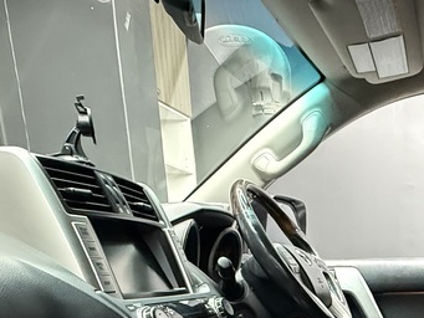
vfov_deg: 28.8
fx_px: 515
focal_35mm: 42
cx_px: 417
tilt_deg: -15.4
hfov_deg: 39.8
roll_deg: -1.6
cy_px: 400
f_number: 2.2
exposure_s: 1/33
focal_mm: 2.22
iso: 1000
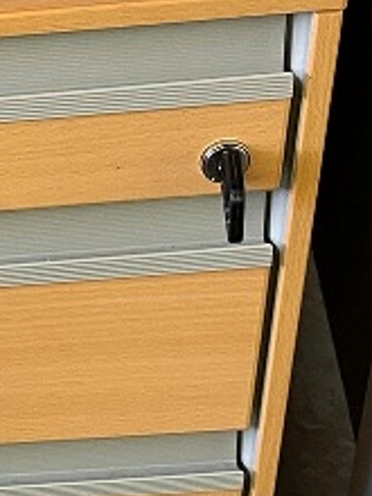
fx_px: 1734
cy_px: 340
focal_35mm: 121
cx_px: -237
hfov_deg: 11.6
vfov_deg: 16.2
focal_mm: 5.1
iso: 200
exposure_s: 1/50
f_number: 1.6
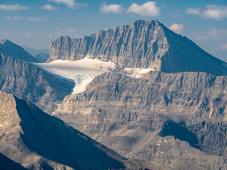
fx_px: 1167
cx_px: 114
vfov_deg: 8.3
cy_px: 85
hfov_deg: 11.1
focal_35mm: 178
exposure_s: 1/250
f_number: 8
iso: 200
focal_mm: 89
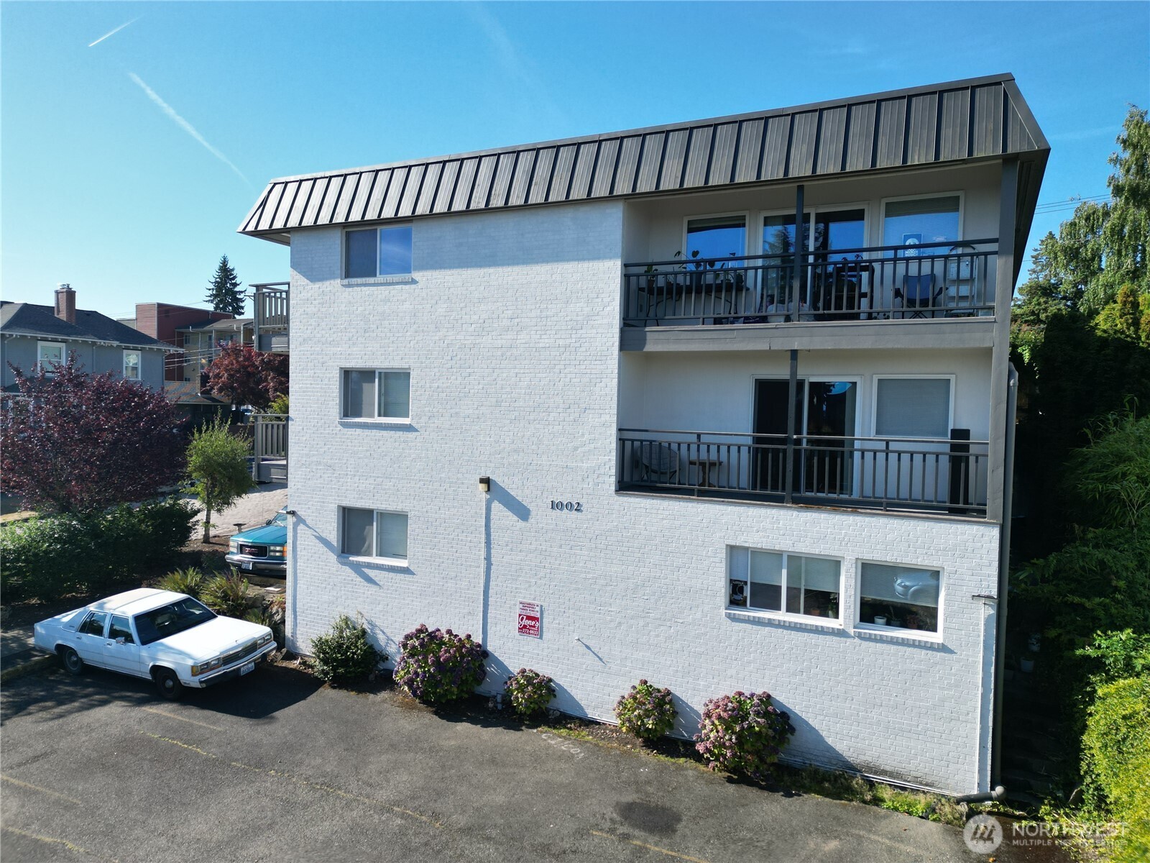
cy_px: 432
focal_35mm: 24
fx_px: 797
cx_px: 575
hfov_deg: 71.6
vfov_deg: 56.8
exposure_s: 1/2000
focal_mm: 6.72
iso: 140
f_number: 1.7
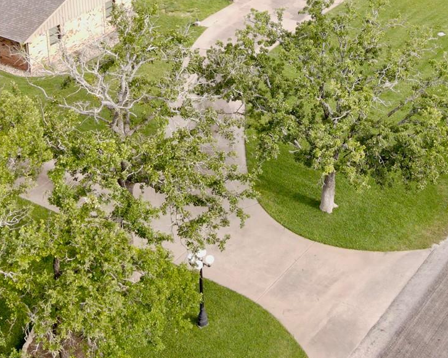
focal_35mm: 66
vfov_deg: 21.9
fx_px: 875
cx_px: 299
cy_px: -41
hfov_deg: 28.5
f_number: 2.8
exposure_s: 1/13
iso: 200
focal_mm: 4.5
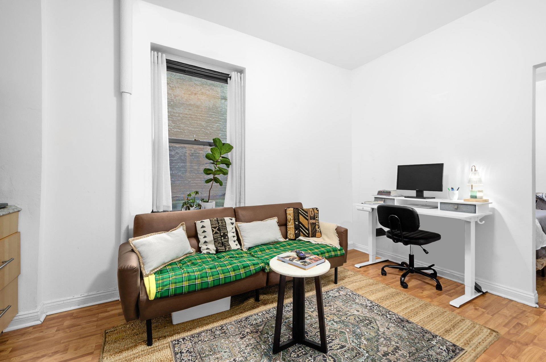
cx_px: 273
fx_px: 227
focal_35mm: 15
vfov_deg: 77.1
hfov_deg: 100.5
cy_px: 181
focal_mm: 10
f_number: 8
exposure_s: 4
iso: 100
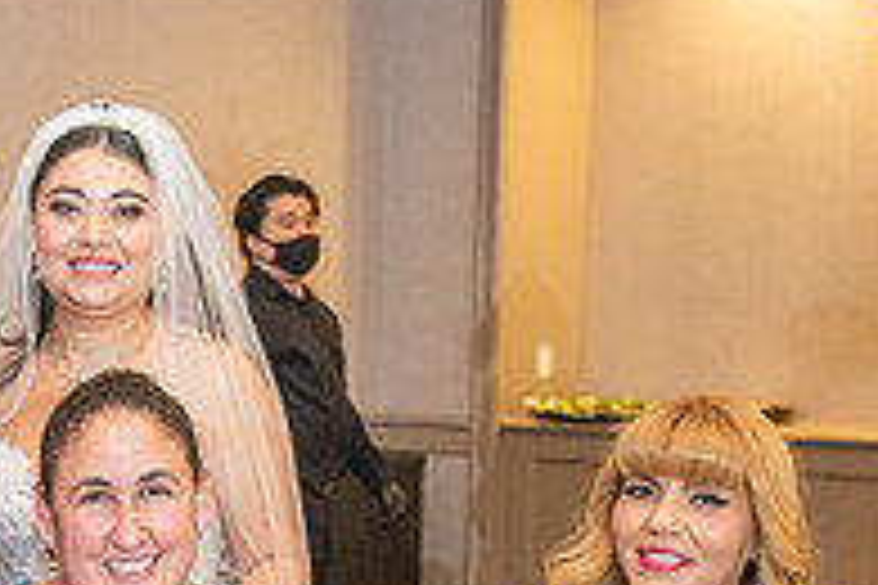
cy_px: 695
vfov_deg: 14.4
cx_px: 72
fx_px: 2244
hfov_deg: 21.6
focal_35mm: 92
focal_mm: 31
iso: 1600
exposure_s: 1/200
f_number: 2.8
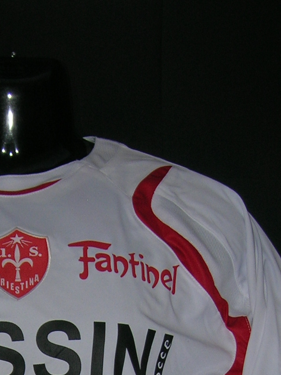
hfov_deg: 15.8
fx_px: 996
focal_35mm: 92
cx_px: 11
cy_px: 476
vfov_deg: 19.8
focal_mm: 5.7
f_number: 2.9
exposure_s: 1/60.1
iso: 50
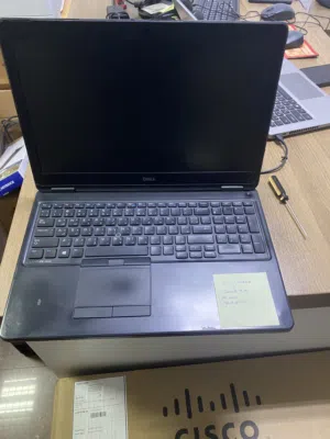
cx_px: 165
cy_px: 220
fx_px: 330
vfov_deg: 67.3
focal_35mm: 26
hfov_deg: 53.1
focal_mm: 4.25
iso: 500
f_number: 1.8
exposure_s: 1/33
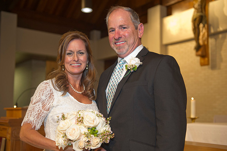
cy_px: 76
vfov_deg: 28.0
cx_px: 114
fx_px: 302
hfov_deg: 41.1
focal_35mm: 48
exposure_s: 1/100
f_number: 3.2
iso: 1250
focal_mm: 48
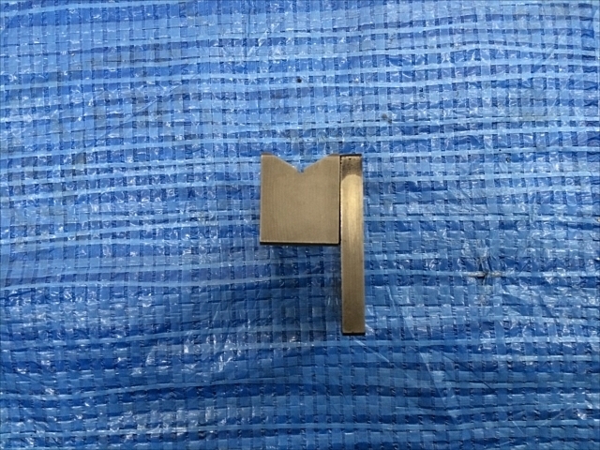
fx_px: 503
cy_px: 225
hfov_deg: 61.7
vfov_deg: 48.2
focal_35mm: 29
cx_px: 300
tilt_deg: -89.3
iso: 125
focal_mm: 4.15
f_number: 2.2
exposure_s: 1/30
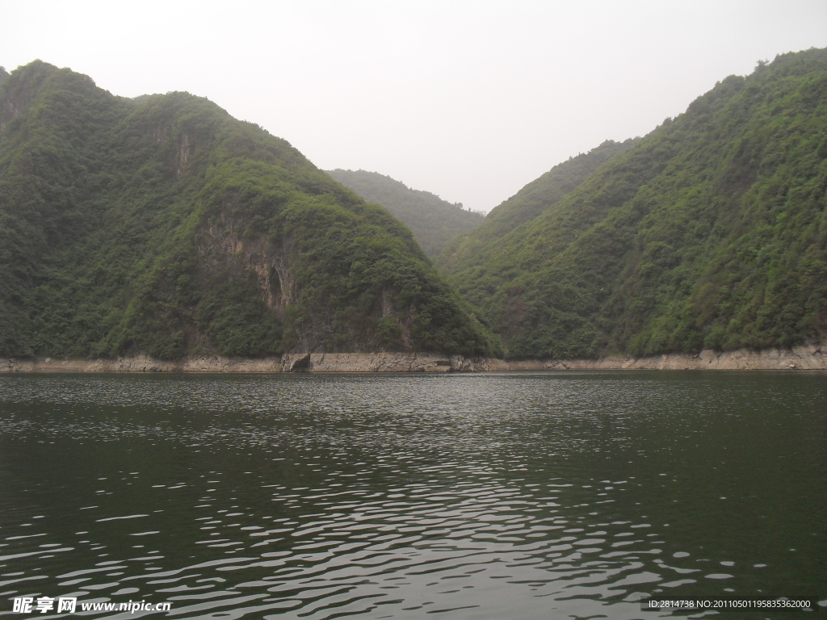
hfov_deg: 52.6
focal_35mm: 35
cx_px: 414
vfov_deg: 40.7
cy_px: 310
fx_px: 836
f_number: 3.2
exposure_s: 1/500
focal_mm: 6.3
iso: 100
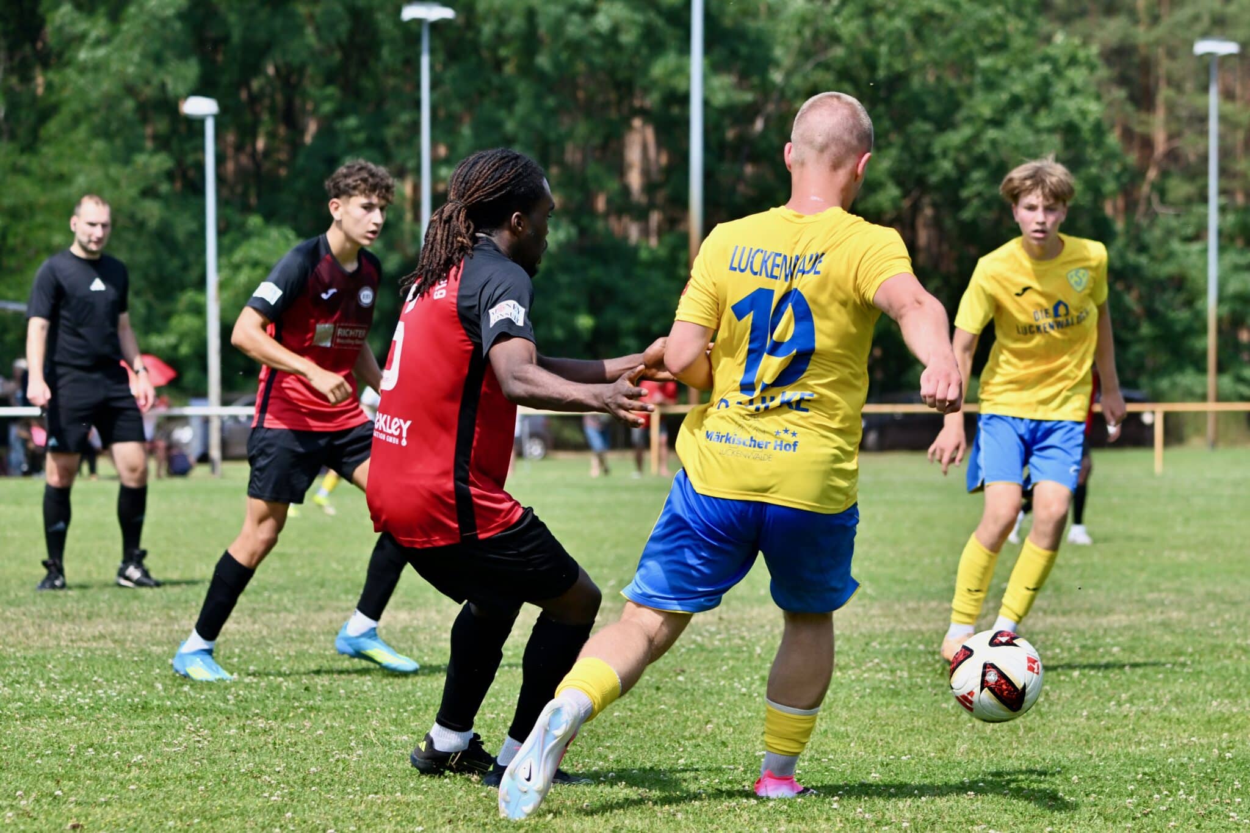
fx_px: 4166
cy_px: 416
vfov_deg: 11.4
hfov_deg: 17.1
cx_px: 625
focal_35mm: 120
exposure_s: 1/1600
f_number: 4.8
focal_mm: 120
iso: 200
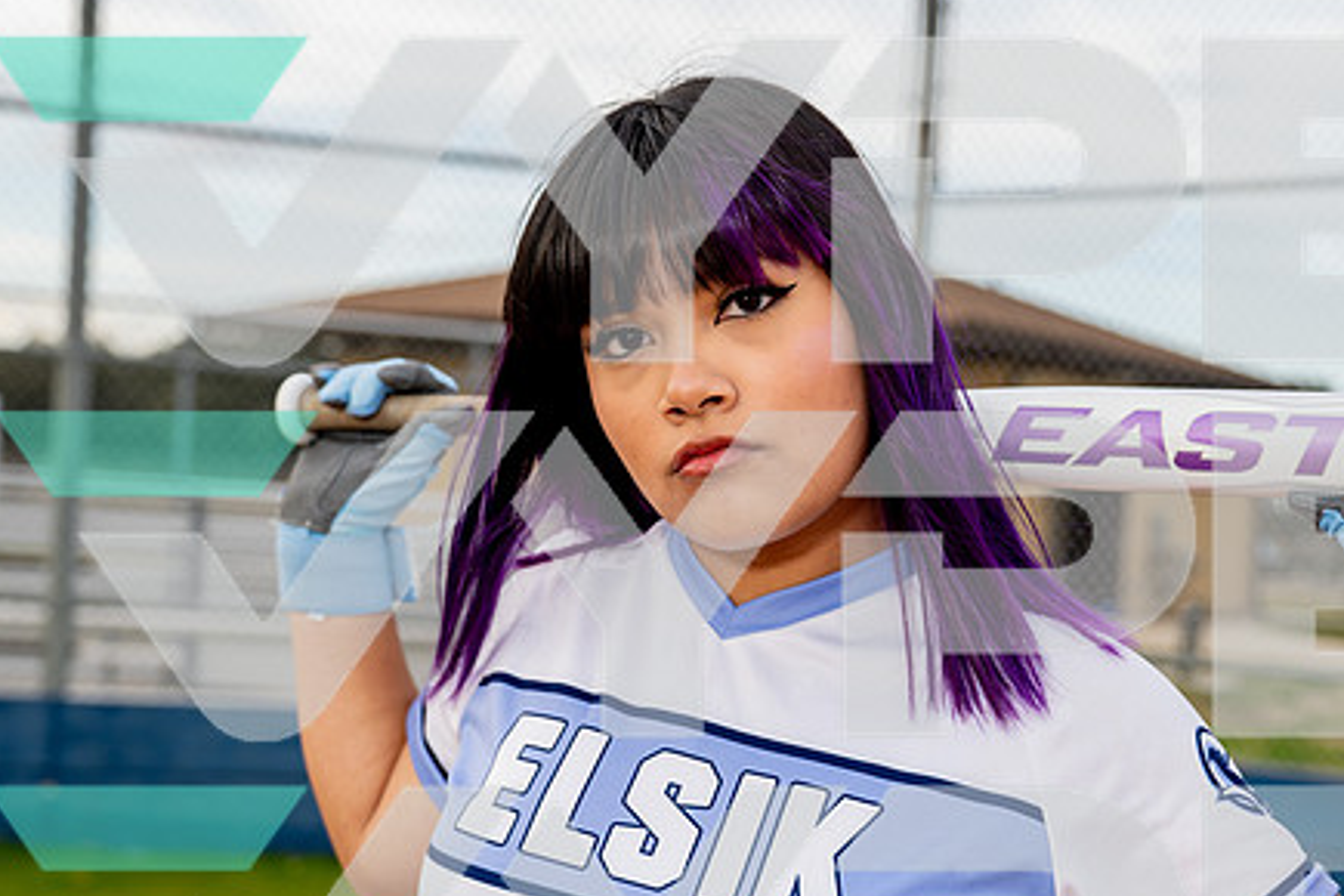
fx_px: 2389
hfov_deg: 31.4
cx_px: 782
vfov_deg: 21.2
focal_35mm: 64
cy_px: 576
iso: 80
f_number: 4
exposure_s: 1/250
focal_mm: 48
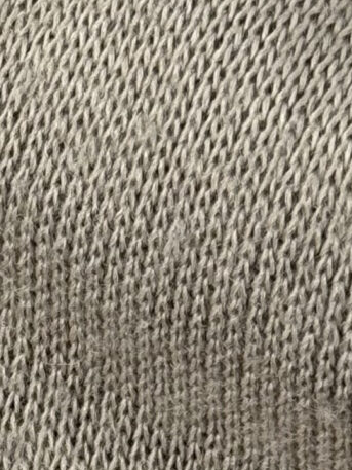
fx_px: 3645
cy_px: 320
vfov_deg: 7.4
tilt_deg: -76.7
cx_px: -90
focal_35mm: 269
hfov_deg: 5.5
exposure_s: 1/60
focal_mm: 6.76
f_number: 1.78
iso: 125
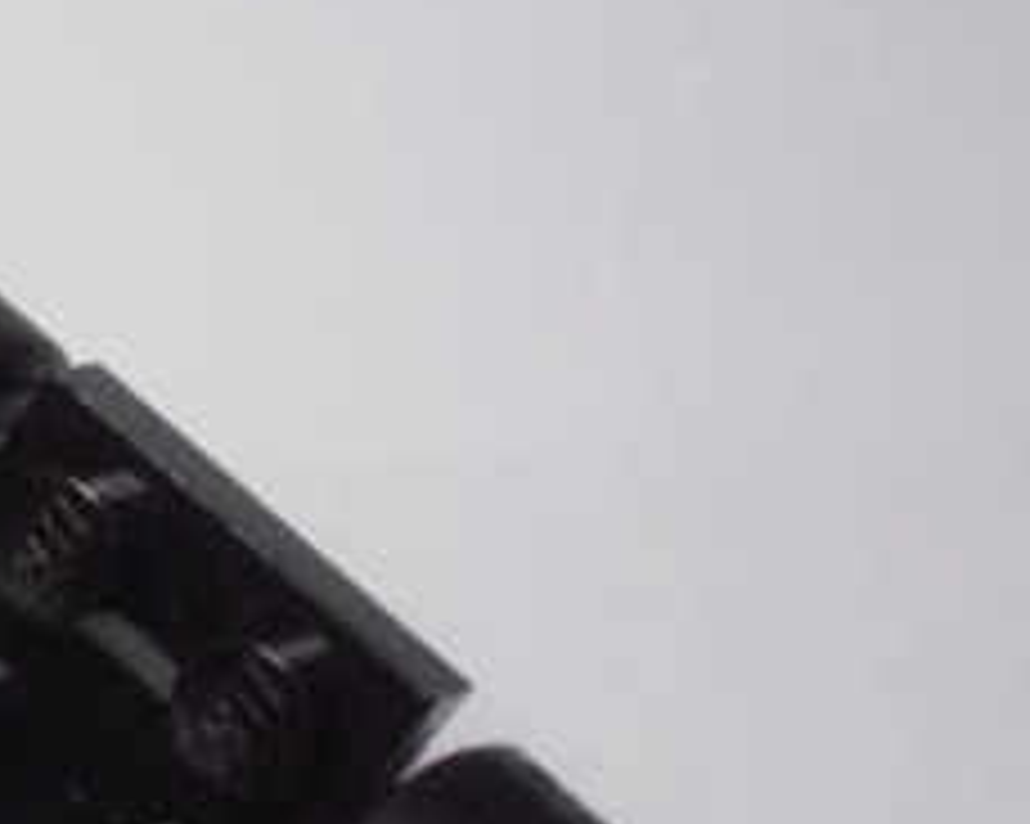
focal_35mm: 142
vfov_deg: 10.9
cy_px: 448
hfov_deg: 12.4
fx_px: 4327
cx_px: -828
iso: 80
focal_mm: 6.61
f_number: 3.9
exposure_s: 1/50
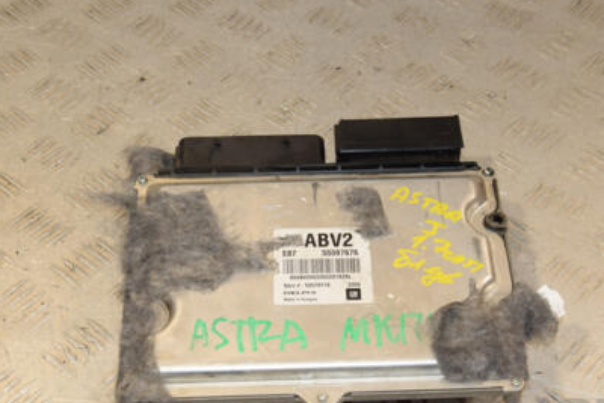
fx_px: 1208
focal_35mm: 72
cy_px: 220
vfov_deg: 18.9
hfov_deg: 28.1
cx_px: 323
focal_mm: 32
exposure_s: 1/200
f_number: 8
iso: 800
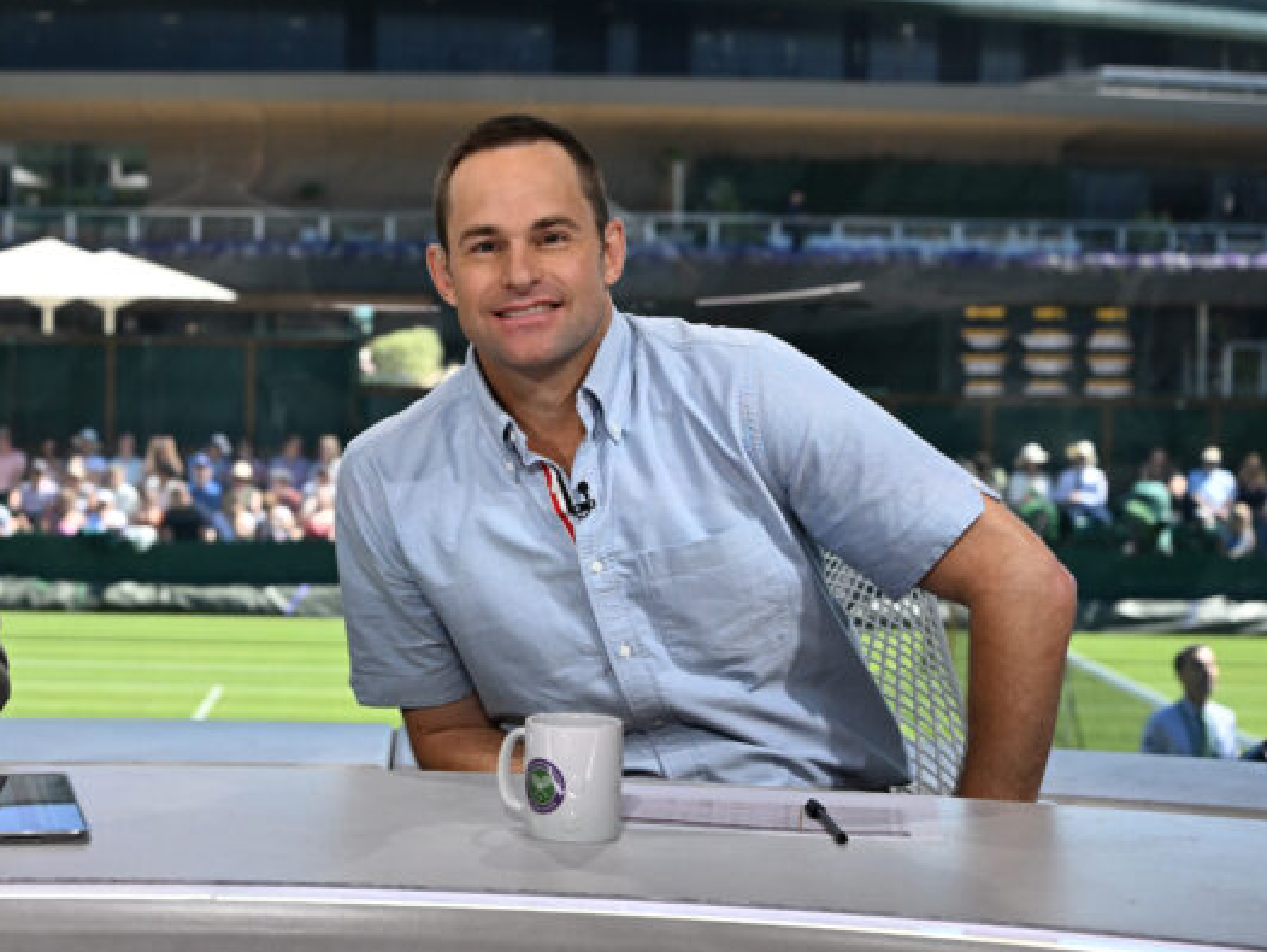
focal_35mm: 74
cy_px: 439
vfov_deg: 19.9
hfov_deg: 25.8
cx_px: 253
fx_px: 2710
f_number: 4
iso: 1250
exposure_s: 1/1085
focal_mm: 45
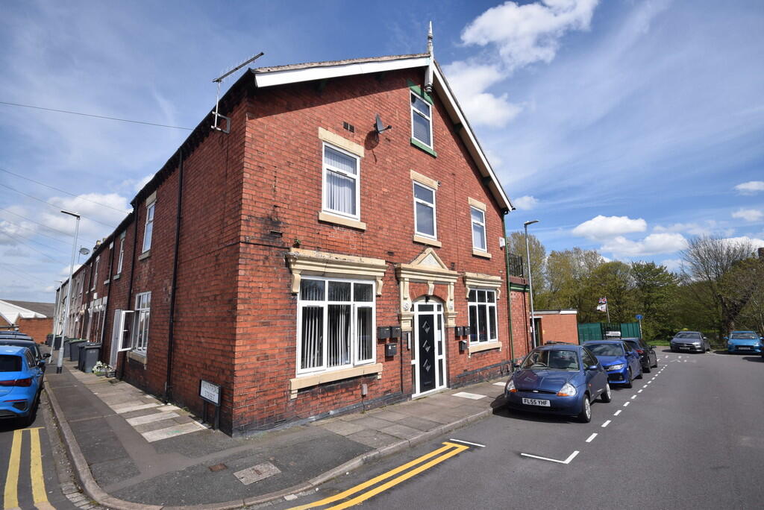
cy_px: 255
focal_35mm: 16
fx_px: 350
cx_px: 382
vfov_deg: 72.1
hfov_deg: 94.9
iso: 200
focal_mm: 11
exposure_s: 1/400
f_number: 10
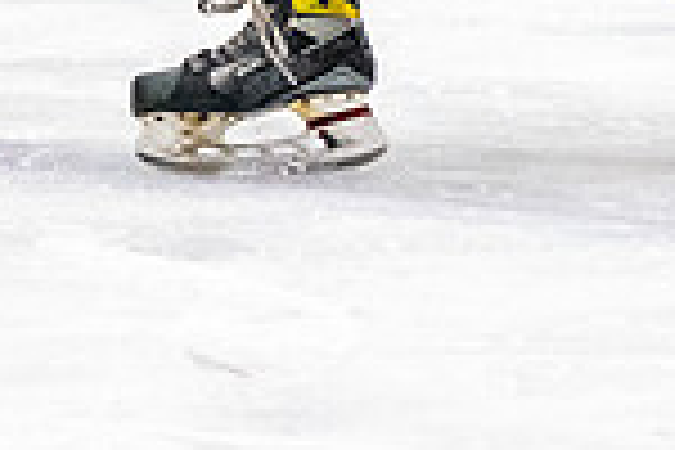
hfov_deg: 2.6
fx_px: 14624
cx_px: 612
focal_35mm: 780
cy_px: -419
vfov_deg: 1.8
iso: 4000
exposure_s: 1/800
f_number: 2.8
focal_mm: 90
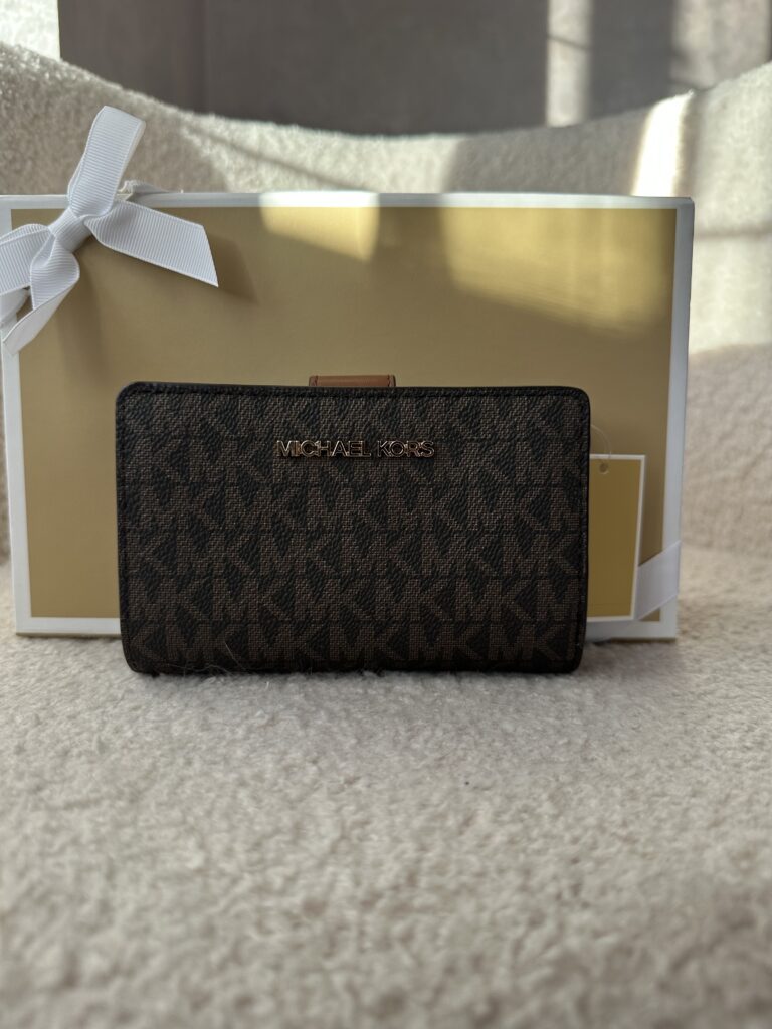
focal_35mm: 24
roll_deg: -0.6
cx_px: 386
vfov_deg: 71.6
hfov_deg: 56.8
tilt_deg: -7.4
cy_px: 514
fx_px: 714
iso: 80
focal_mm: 6.86
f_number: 1.78
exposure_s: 1/183
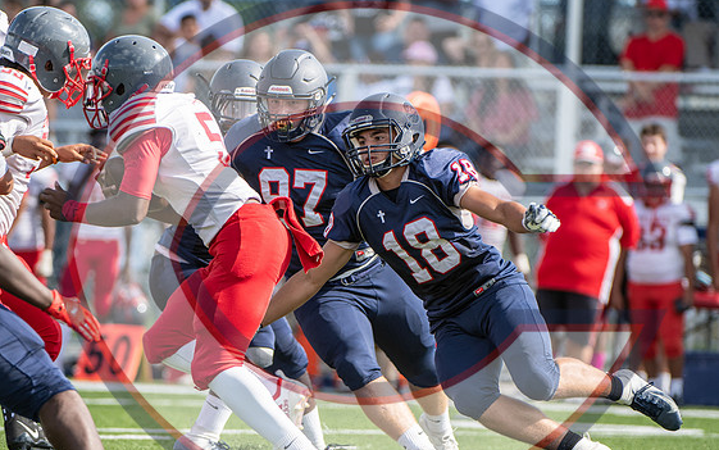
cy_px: 213
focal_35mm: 464
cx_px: 318
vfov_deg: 2.8
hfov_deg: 4.5
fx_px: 9095
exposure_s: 1/1000
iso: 160
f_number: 4
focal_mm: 270
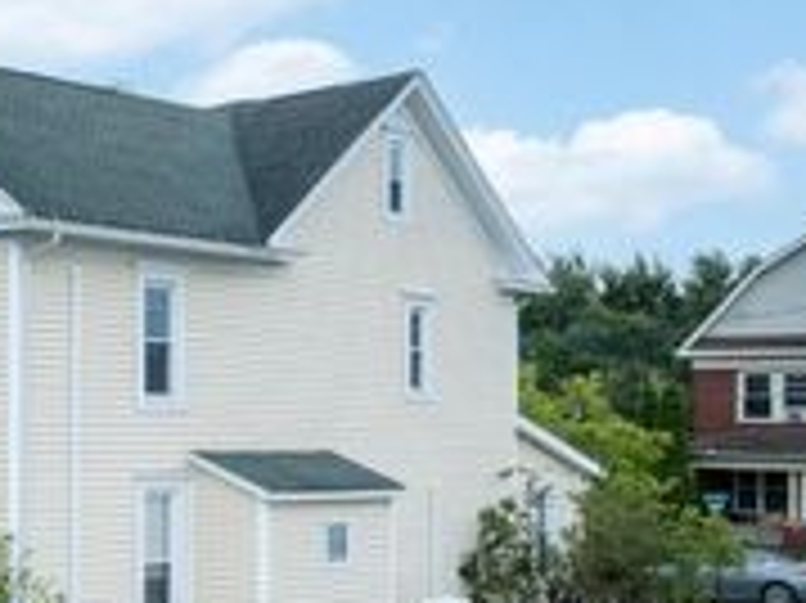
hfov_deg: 24.4
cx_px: -306
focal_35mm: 67
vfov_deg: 21.9
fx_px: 1559
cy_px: 362
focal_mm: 12.29
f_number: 7.1
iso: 100
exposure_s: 1/120
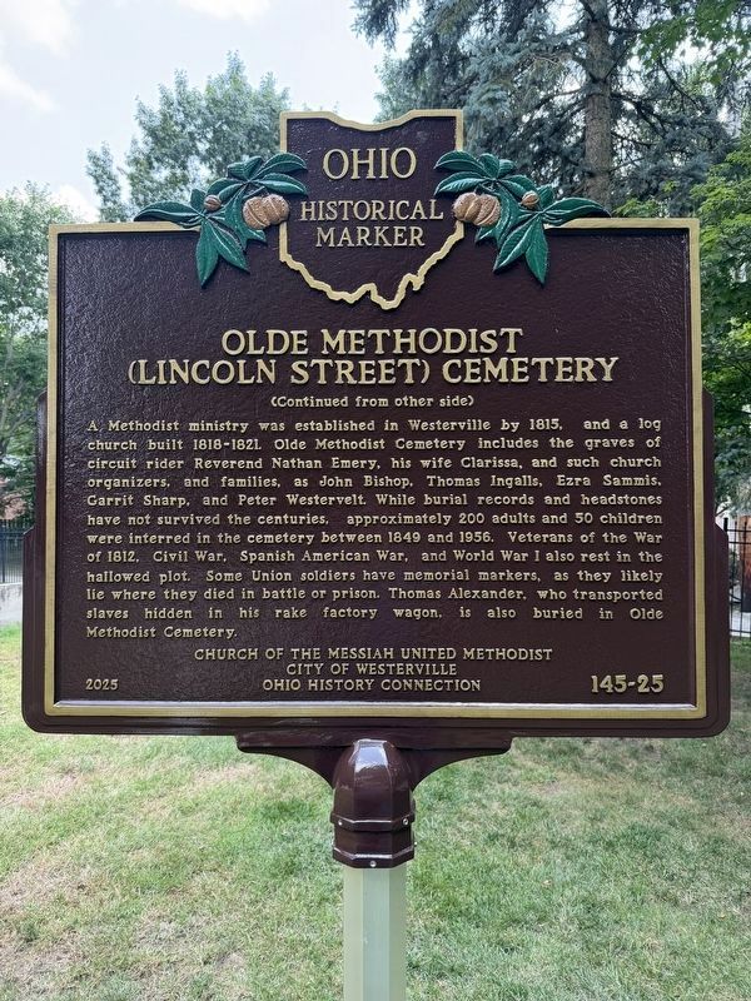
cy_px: 500
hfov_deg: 56.8
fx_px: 694
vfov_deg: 71.6
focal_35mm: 24
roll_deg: -0.7
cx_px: 376
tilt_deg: +0.1
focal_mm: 6.76
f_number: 1.78
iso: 80
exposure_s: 1/286
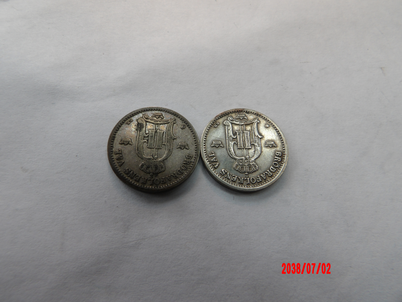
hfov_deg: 73.9
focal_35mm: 23
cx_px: 201
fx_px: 267
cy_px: 151
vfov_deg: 58.9
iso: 117
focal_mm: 4.2
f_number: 4.1
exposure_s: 1/30
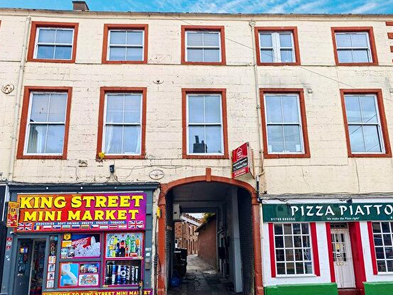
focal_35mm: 29
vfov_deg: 48.1
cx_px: 203
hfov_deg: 61.7
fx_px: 329
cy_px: 165
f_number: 2.8
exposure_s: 1/244
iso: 50
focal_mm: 8.72
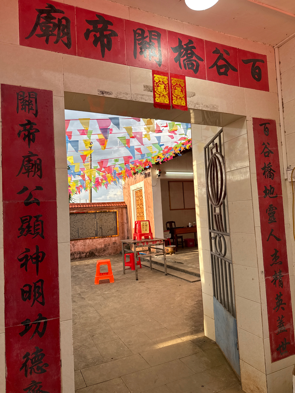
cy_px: 196
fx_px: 273
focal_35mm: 24
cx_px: 148
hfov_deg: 56.8
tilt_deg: +4.1
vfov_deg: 71.6
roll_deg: +2.2
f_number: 1.78
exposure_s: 1/671
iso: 100
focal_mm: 6.76
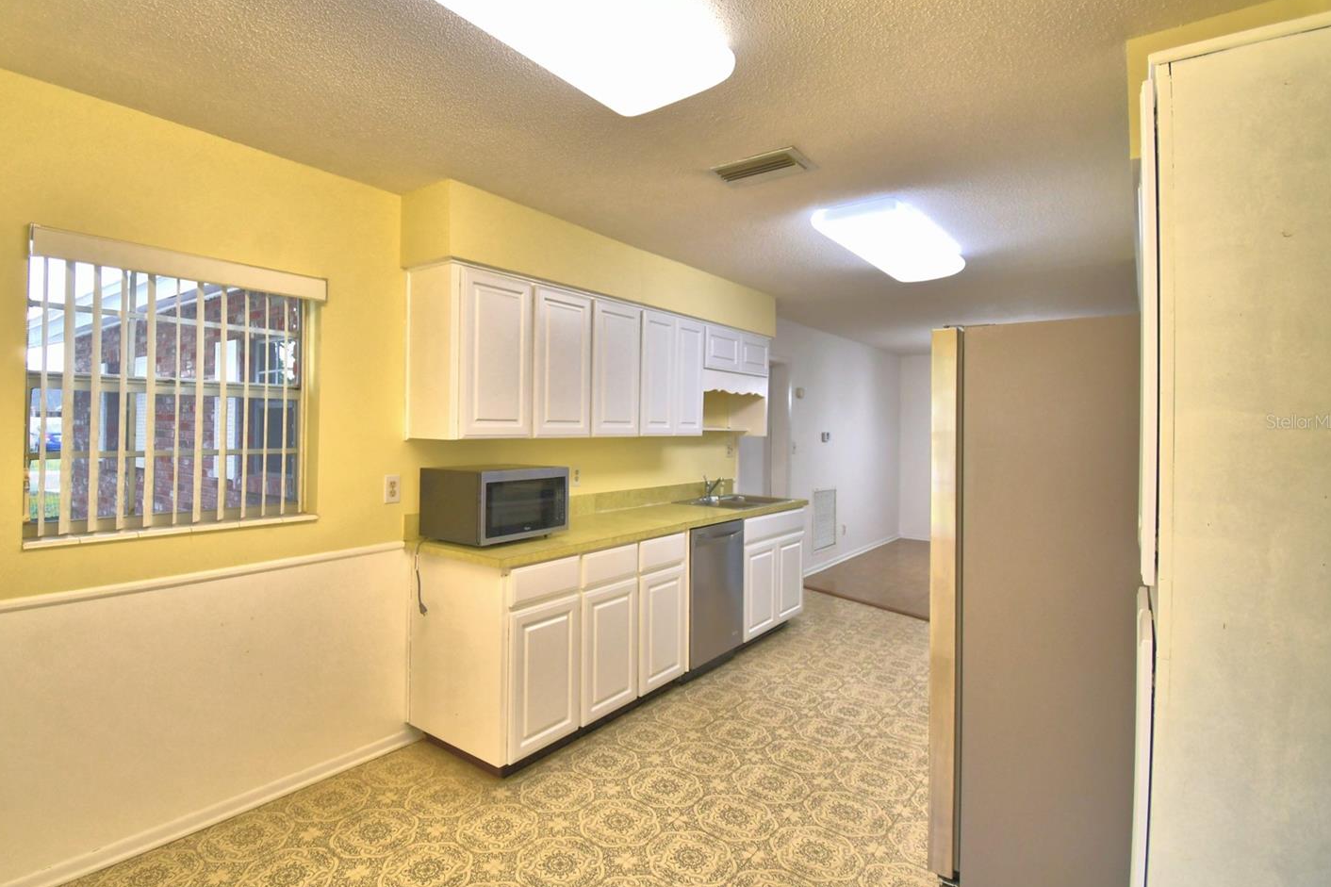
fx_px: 628
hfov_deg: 93.0
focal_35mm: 17
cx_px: 596
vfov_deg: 70.4
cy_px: 421
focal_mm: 10
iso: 320
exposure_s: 1/125
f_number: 4.5
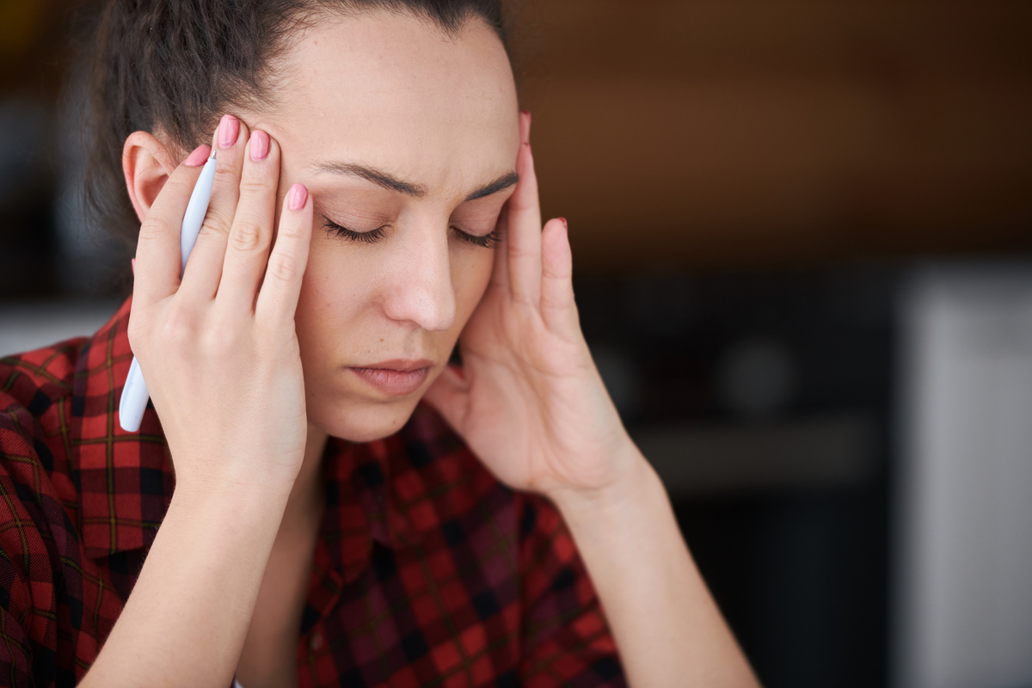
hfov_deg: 10.3
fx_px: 5733
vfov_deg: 6.9
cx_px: 516
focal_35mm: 200
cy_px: 344
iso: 400
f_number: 2.8
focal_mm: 200
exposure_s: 1/125
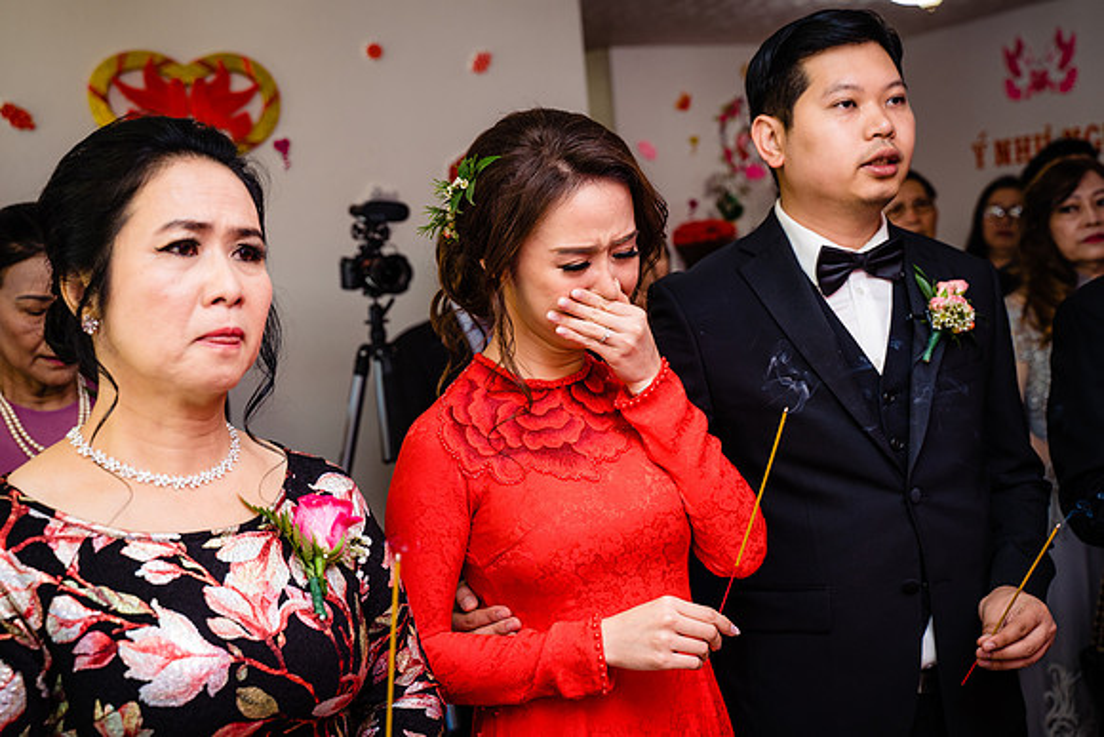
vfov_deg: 29.9
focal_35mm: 45
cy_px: 368
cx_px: 552
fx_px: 1380
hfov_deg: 43.6
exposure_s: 1/160
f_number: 4
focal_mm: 45
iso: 640
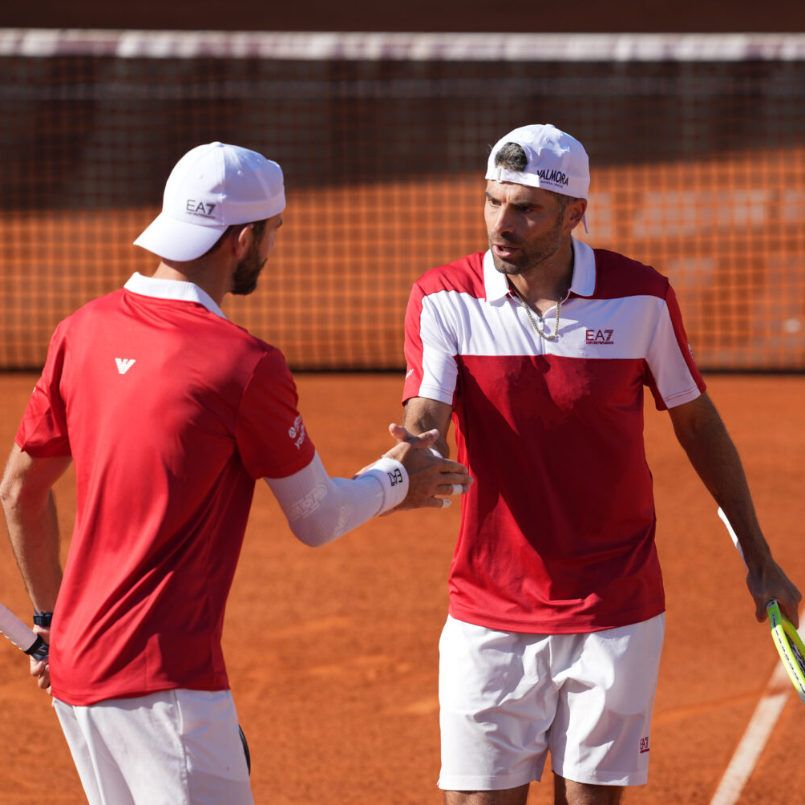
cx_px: 502
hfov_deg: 4.5
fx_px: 10261
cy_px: 402
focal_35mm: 390
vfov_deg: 4.5
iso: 200
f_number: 4
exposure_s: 1/1600
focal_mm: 300
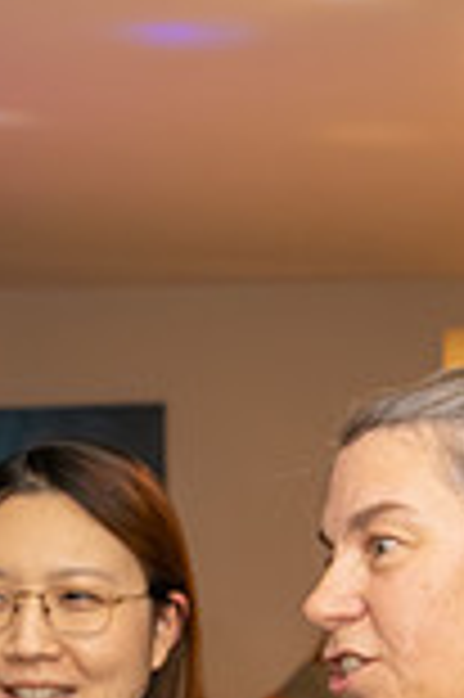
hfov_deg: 12.9
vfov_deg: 19.2
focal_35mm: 105
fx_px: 2034
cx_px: 68
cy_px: 597
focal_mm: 28
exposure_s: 1/125
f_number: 4.5
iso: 1250
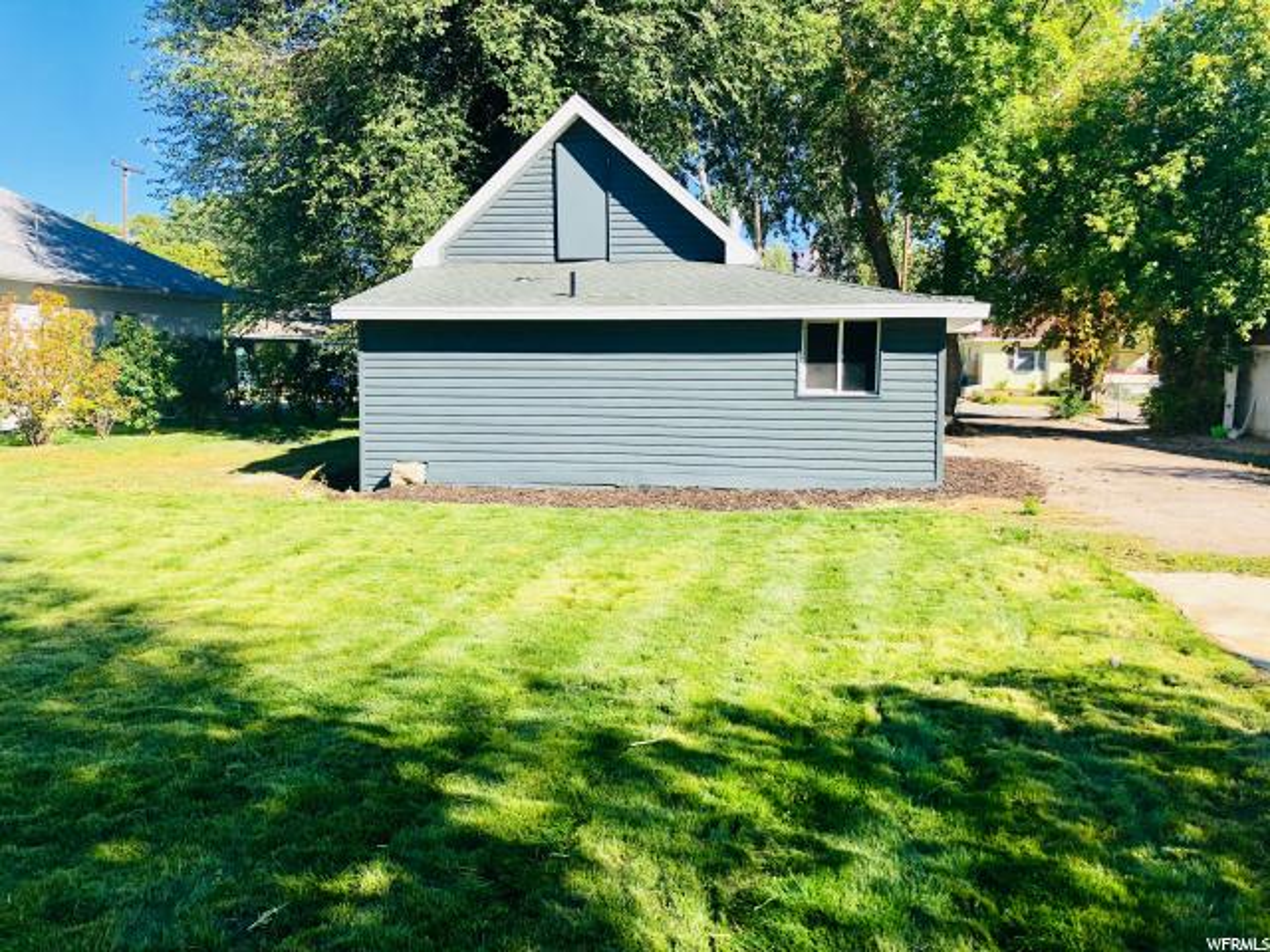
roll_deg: -0.5
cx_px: 635
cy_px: 476
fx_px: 1027
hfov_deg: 63.4
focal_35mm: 28
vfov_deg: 49.7
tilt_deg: -6.3
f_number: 1.8
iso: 20
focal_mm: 4
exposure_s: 1/952
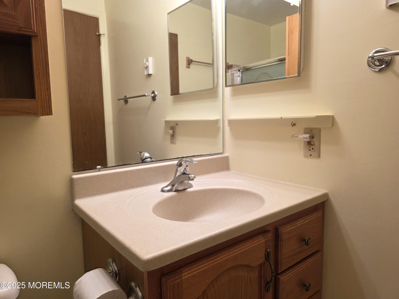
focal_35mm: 23
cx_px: 200
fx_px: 265
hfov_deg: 73.9
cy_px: 150
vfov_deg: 58.9
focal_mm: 6.3
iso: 320
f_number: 1.7
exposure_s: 1/120
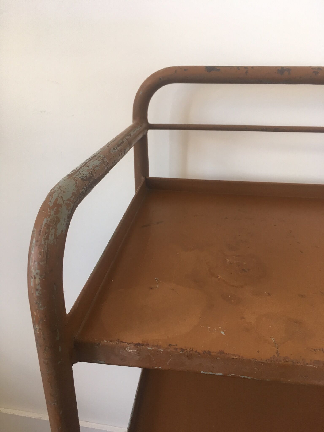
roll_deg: +0.2
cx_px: 162
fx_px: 362
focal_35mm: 29
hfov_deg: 48.2
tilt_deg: -24.5
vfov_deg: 61.7
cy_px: 216
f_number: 2.2
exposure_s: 1/33
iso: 40
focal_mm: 4.15
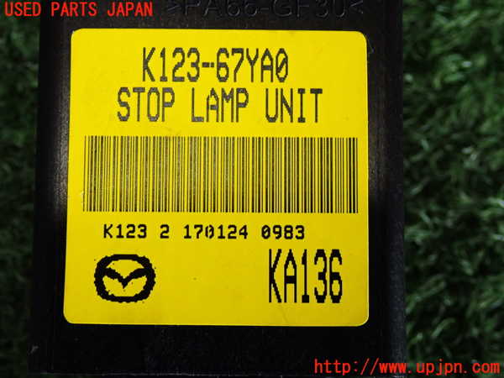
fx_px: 1194
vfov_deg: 18.0
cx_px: 252
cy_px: 189
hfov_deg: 23.8
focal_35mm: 82
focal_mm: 14.62
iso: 500
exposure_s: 1/80
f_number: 4.3
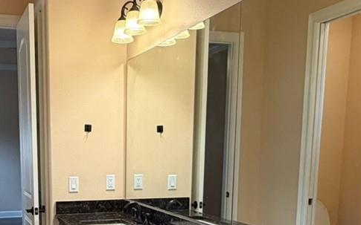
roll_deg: +0.4
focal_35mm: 49
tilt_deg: -9.0
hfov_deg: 40.3
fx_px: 482
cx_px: 106
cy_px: 226
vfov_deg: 25.1
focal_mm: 2.22
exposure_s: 1/120
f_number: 2.2
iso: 250
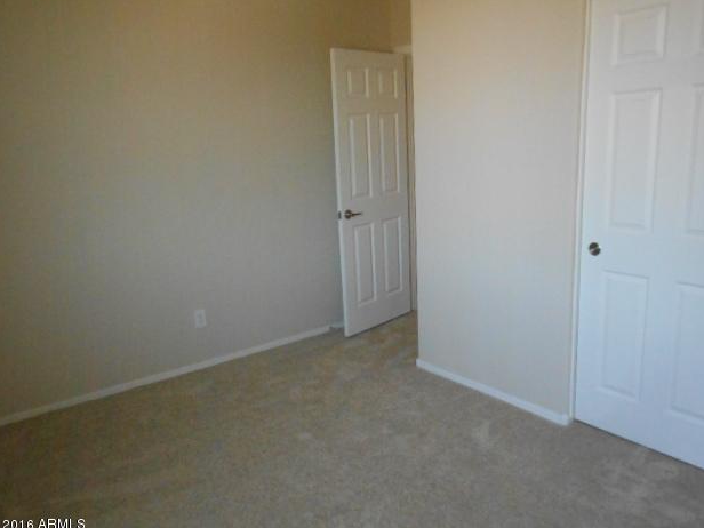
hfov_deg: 65.3
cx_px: 361
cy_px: 273
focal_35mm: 27
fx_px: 549
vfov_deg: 51.3
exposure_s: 1/200
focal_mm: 4.6
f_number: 3.2
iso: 800
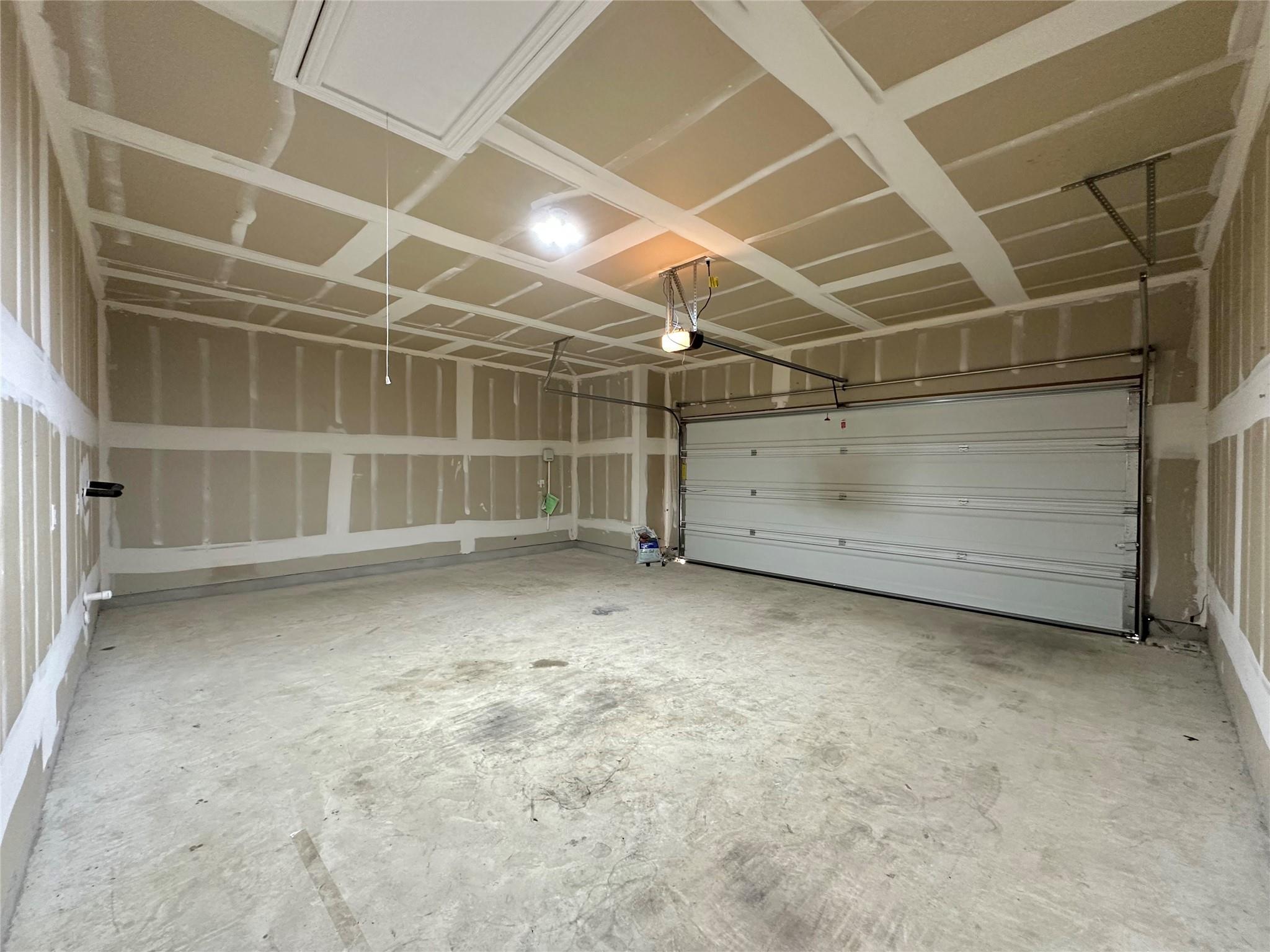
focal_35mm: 14
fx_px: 514
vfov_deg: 85.7
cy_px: 476
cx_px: 635
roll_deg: -0.4
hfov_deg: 102.1
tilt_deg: -0.3
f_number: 2.2
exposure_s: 1/60
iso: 400
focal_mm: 2.22
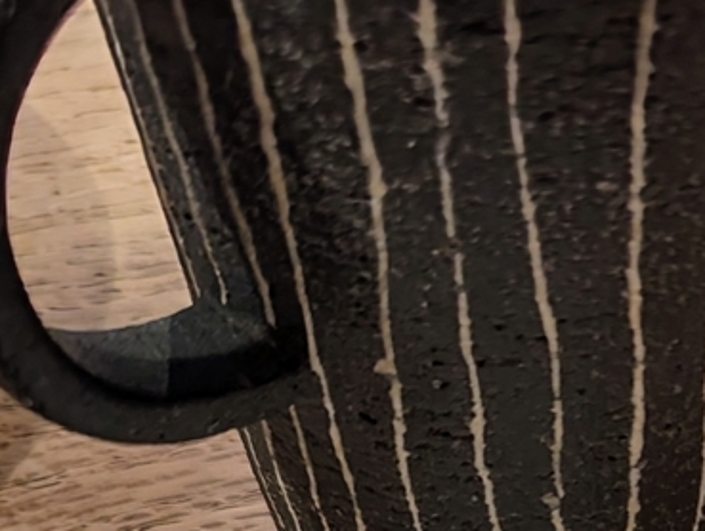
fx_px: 1591
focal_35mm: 78
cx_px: 678
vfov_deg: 17.4
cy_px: 756
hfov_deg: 24.0
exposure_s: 1/100
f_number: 1.85
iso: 1113
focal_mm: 6.81
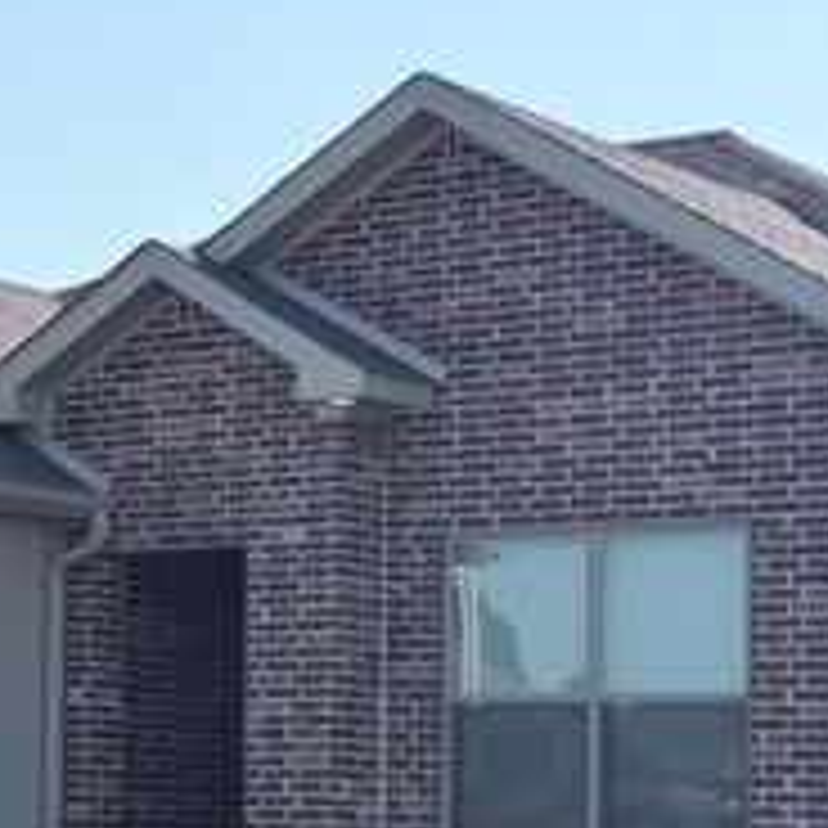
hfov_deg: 14.9
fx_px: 3112
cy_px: 569
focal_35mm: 115
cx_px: 40
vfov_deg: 15.1
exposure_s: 1/8772
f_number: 1.78
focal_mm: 6.76
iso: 100
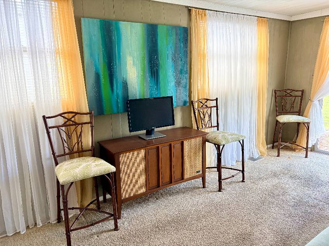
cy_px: 123
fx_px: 247
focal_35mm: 26
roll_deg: +1.5
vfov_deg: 53.0
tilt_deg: -10.8
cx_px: 164
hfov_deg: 67.3
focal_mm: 5.96
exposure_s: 1/63
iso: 125
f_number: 1.6
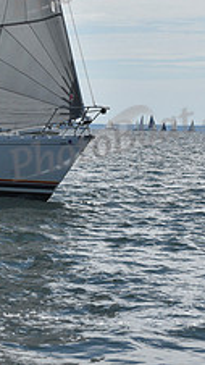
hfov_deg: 6.4
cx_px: -73
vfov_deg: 11.2
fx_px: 1818
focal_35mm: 188
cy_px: -86
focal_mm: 70
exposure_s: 1/1000
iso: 320
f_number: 11
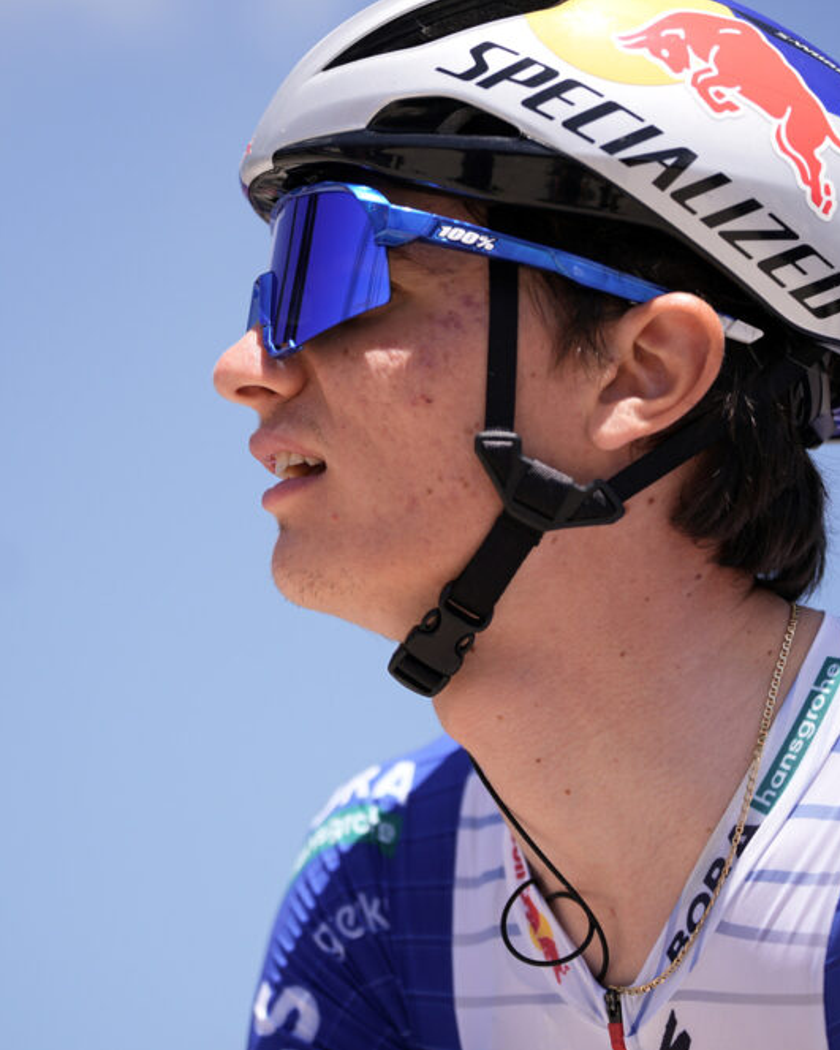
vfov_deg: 13.1
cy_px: 525
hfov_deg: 10.5
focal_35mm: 147
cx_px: 384
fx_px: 4569
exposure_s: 1/3200
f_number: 2.8
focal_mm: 104
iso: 250
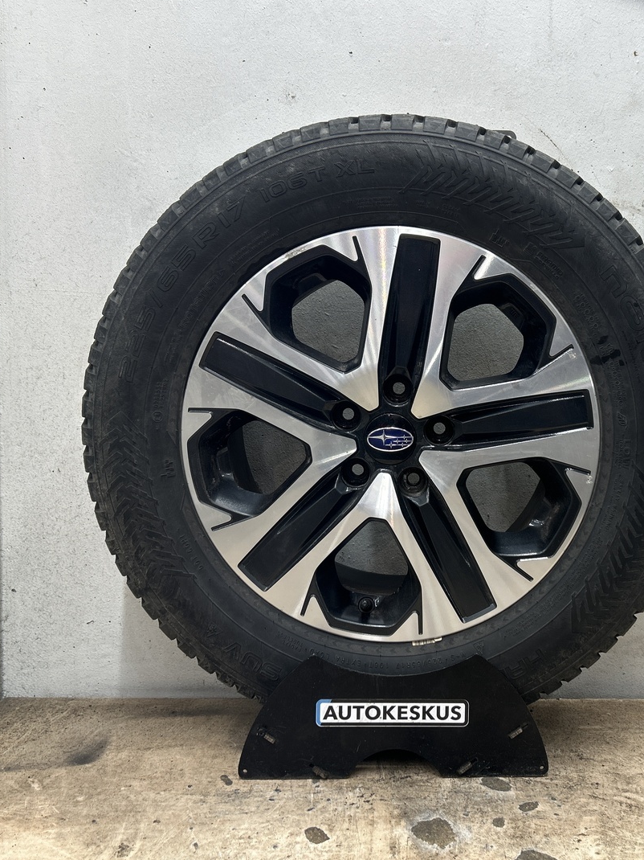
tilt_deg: -3.3
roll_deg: -0.8
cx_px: 414
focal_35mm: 35
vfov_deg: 52.6
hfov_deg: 40.3
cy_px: 428
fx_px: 869
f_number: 1.5
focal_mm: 5.7
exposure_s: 1/100
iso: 50
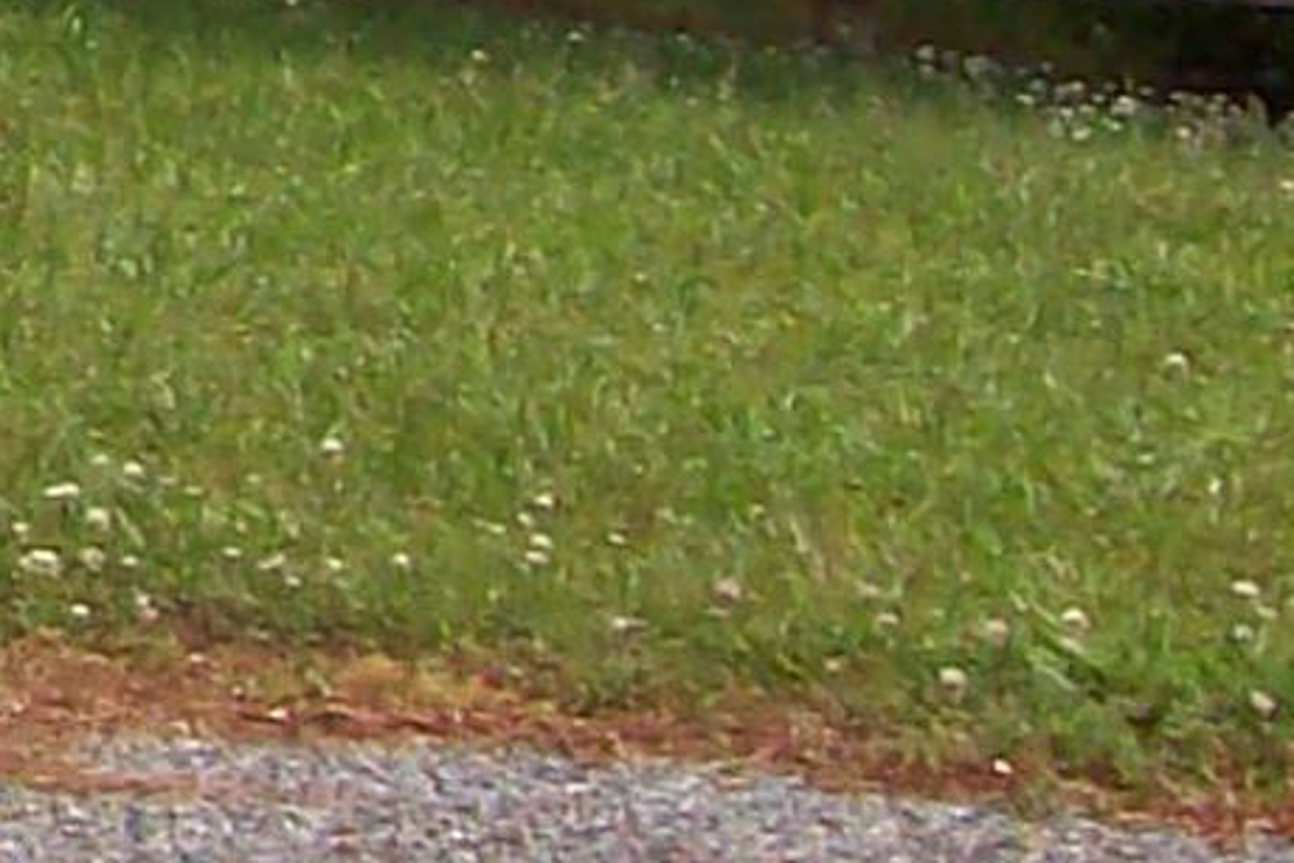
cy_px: -1491
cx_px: -2430
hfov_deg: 7.5
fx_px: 8773
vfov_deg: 5.4
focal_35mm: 244
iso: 80
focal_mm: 6
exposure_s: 1/659
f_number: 4.8
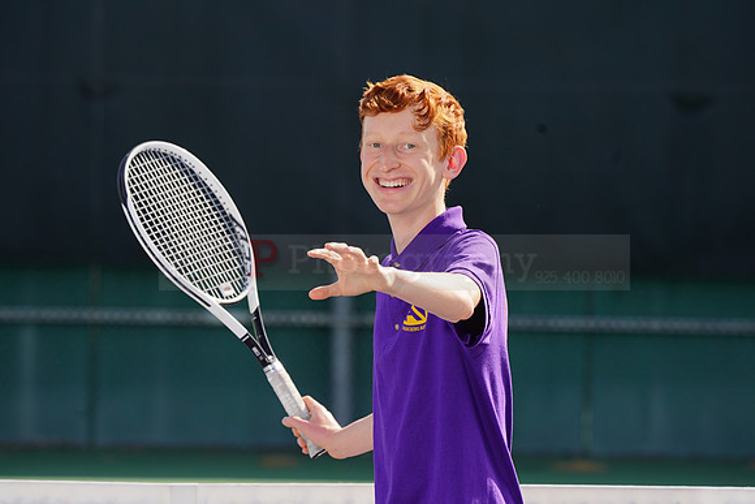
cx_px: 378
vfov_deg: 4.8
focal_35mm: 288
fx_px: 6041
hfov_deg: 7.2
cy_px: 252
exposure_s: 1/250
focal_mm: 288
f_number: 8
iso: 100
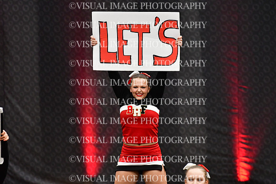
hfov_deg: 6.9
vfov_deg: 4.6
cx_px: 138
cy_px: 92
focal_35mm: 300
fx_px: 2300
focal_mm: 200
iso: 5000
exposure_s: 1/500
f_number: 3.5
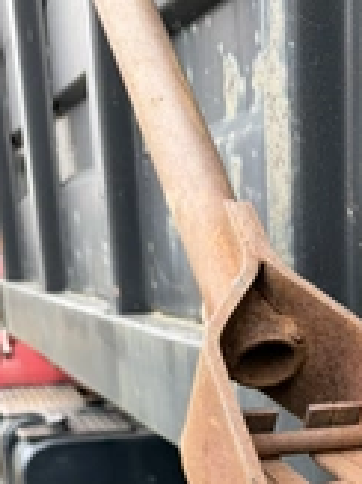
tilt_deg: -21.5
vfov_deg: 28.8
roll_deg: -0.8
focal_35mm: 59
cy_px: 564
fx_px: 824
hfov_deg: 22.8
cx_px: 430
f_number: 1.78
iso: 64
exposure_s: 1/286
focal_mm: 6.76
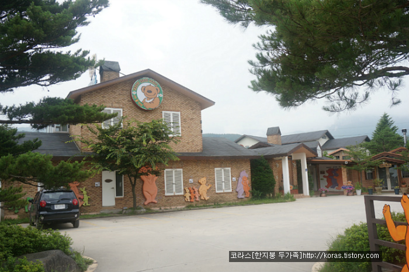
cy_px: 136
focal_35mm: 32
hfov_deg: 59.5
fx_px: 357
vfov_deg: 41.6
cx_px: 204
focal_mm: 21
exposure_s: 1/250
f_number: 5
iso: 100
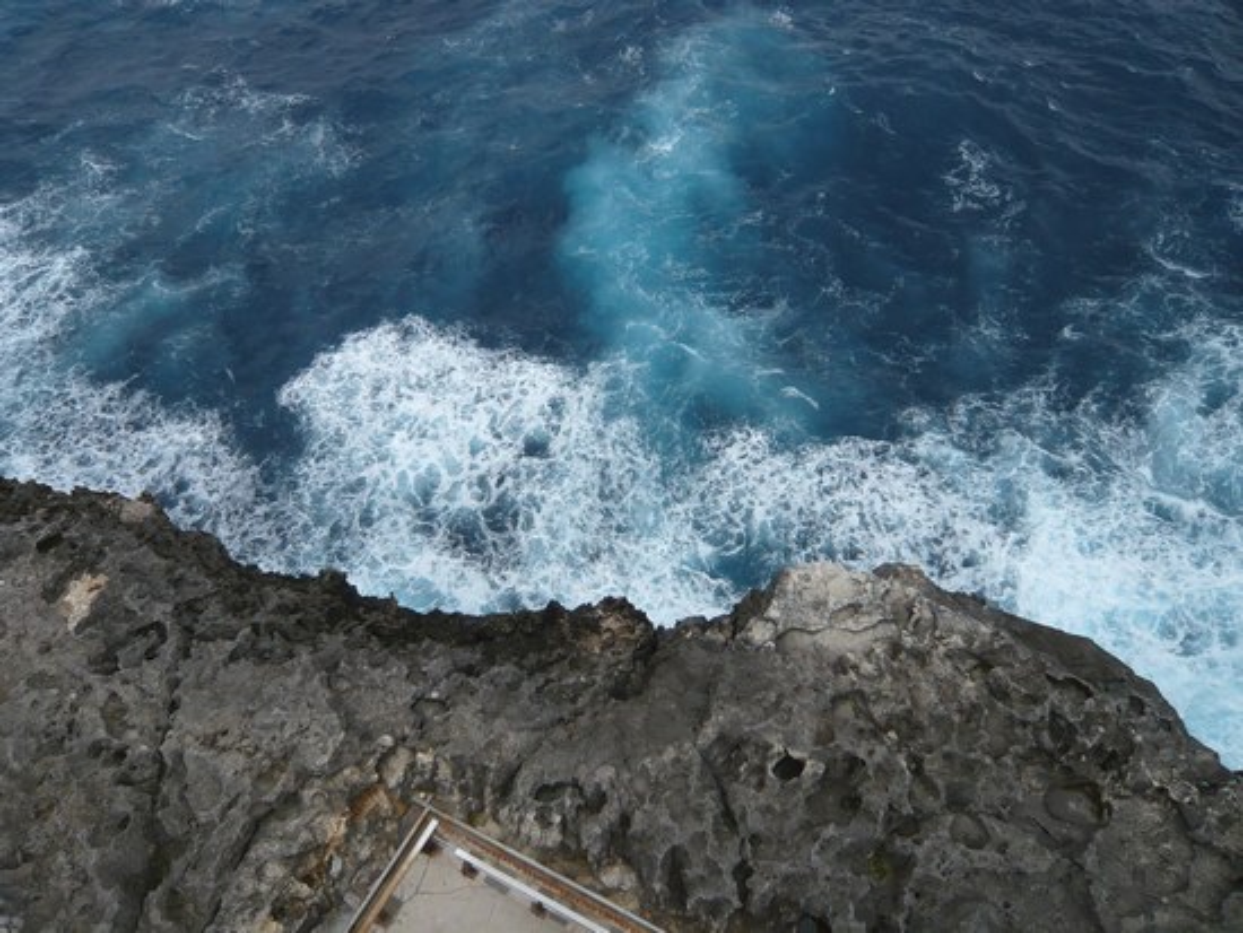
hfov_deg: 63.4
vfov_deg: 49.8
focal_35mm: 28
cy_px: 466
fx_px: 1006
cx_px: 622
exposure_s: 1/640
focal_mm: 4.6
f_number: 2.8
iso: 100
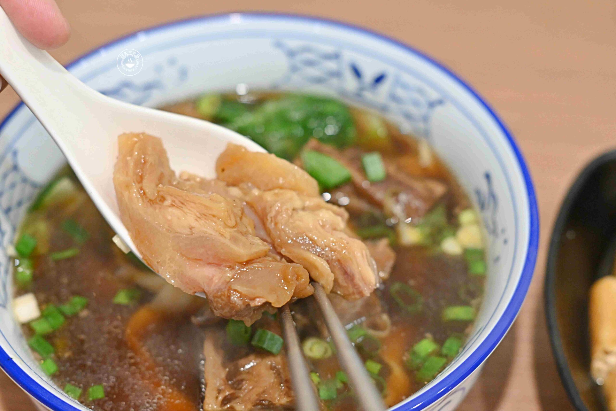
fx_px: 1283
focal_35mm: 75
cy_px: 206
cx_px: 308
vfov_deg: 18.2
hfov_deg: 27.0
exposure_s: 1/200
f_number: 2.8
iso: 1600
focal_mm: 50
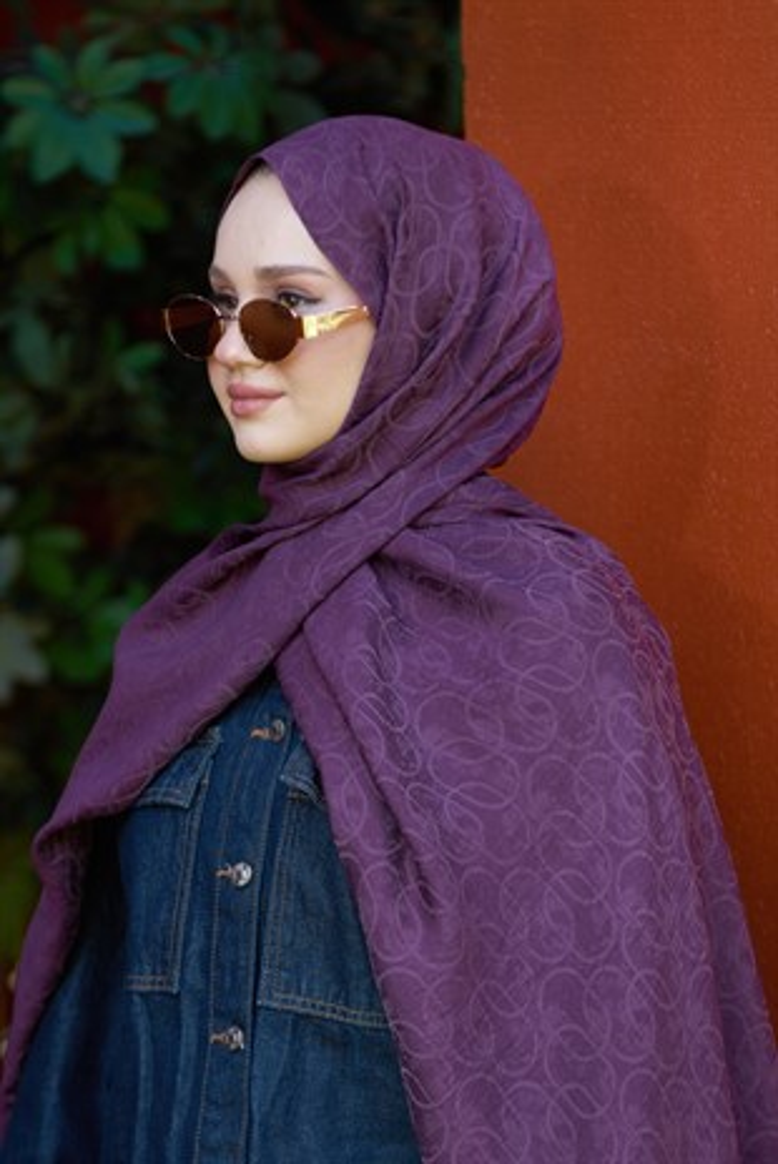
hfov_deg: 6.9
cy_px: 582
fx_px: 6473
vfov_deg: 10.3
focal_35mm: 200
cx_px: 389
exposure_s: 1/200
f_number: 4
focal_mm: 200
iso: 200
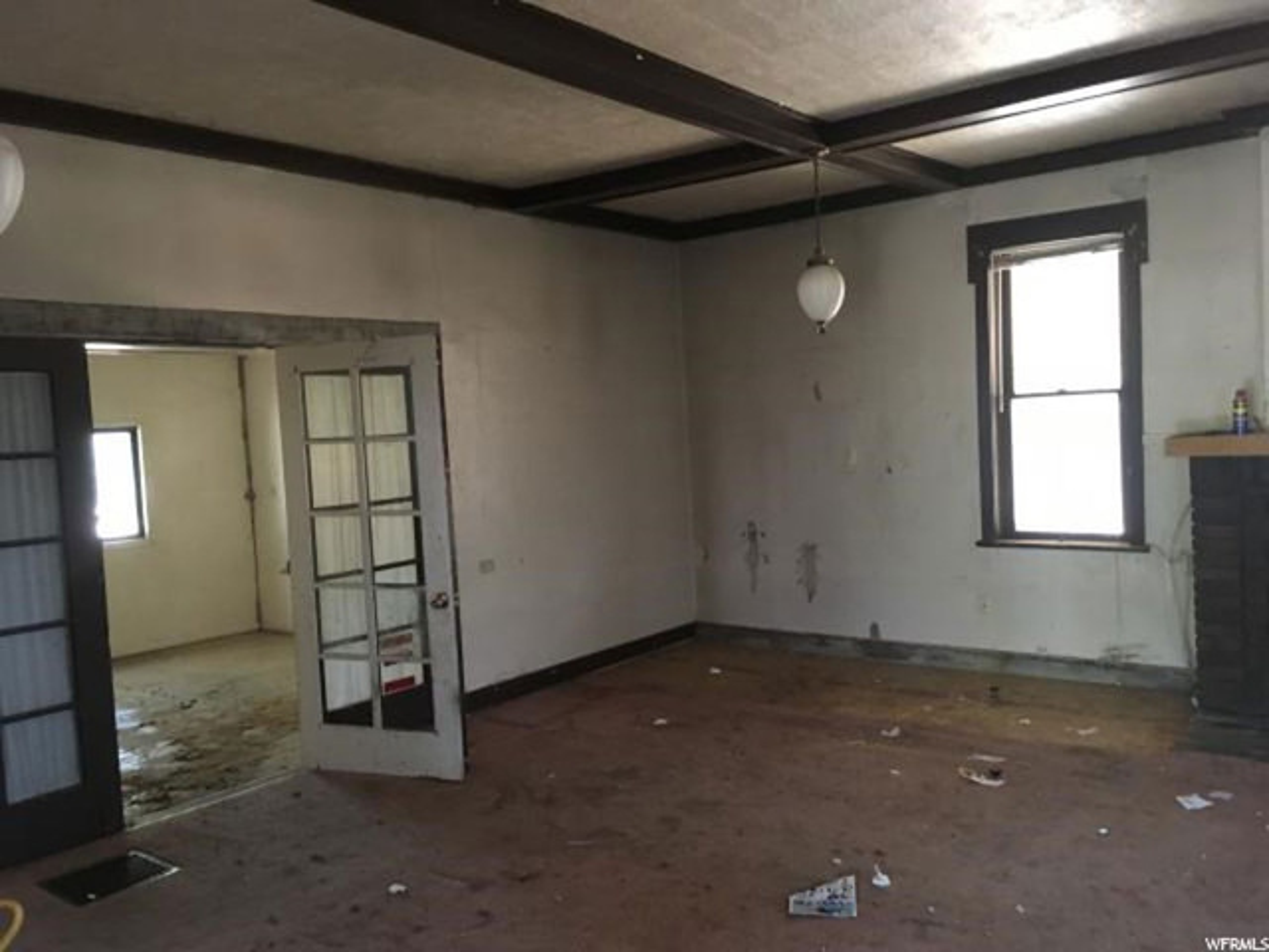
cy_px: 476
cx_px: 634
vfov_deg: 48.2
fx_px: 1063
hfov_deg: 61.7
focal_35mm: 29
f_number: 2.2
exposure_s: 1/24
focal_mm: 4.15
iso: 200
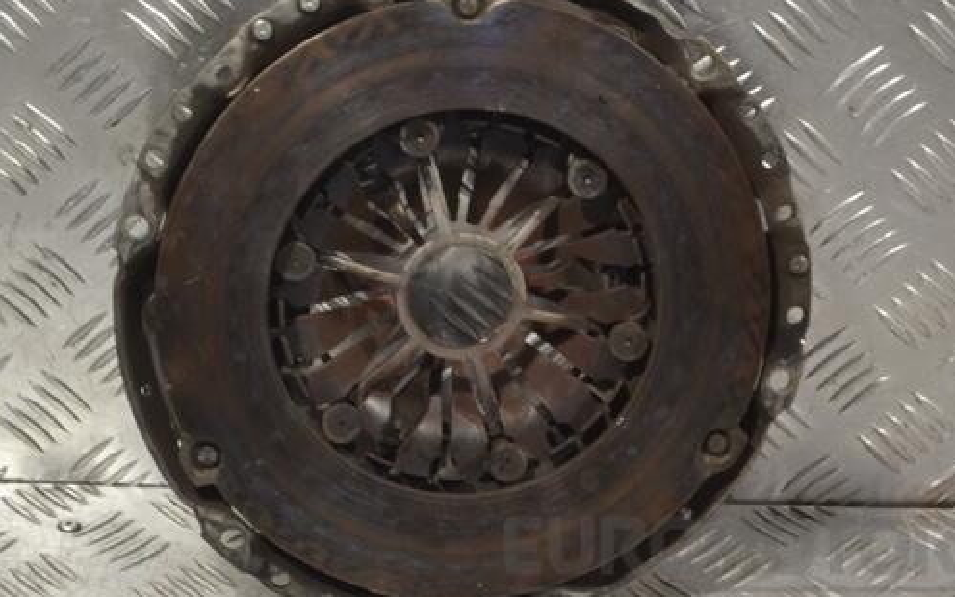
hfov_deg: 20.5
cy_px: 289
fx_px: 2645
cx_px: 468
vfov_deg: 12.9
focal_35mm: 102
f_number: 5.6
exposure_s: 1/60
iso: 560
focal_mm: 55
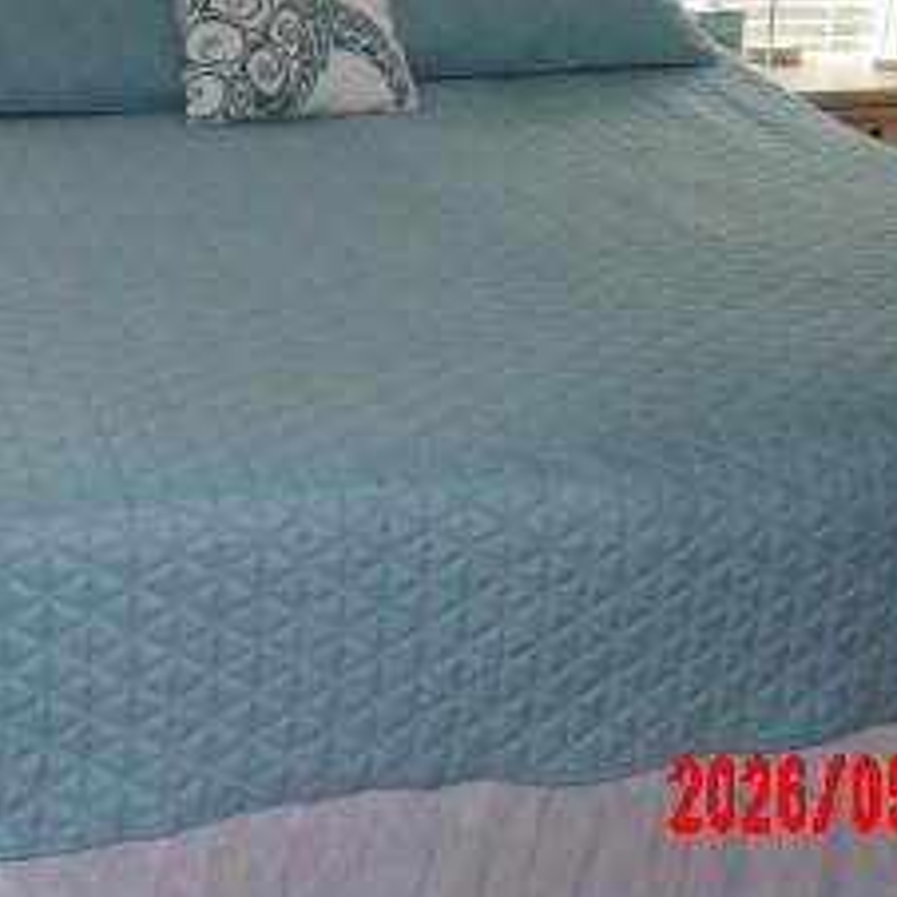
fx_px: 1759
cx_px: 123
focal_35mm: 60
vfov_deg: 27.4
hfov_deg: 27.8
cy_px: 56
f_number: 3.2
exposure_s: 1/33
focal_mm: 4.3
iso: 200
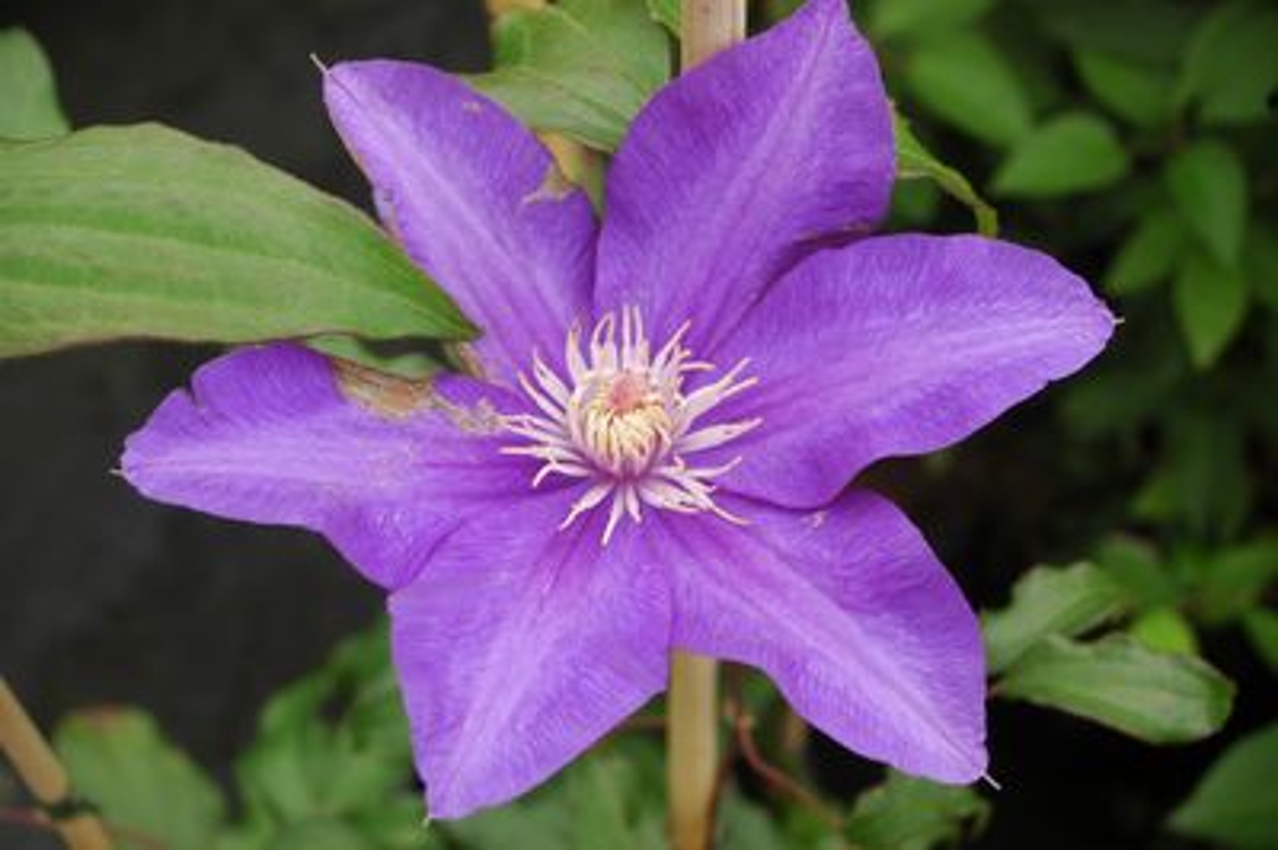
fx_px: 2660
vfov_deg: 18.2
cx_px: 639
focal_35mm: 75
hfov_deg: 27.0
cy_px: 425
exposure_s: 1/125
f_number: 8
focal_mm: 50
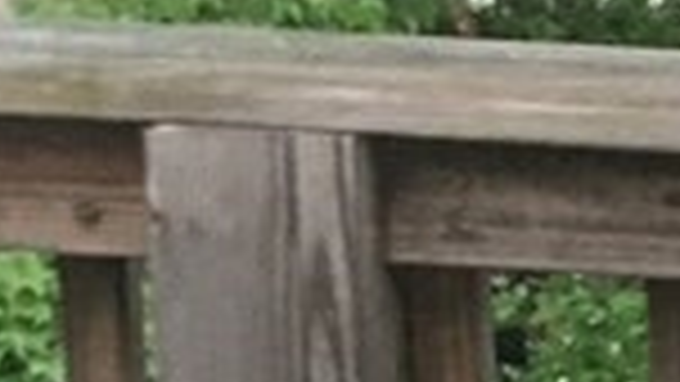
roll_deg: -3.6
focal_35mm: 322
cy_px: 1065
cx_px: 2090
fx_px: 5807
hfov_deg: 6.1
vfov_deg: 3.7
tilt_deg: -16.6
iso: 125
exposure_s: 1/30
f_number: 2.2
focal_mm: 4.15
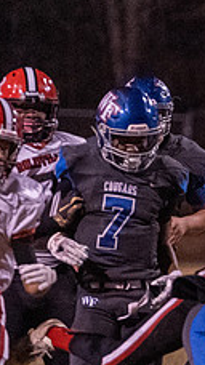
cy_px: 302
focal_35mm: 686
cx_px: 357
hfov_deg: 1.8
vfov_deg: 3.1
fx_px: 6639
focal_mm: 176
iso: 8000
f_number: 2.8
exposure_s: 1/640
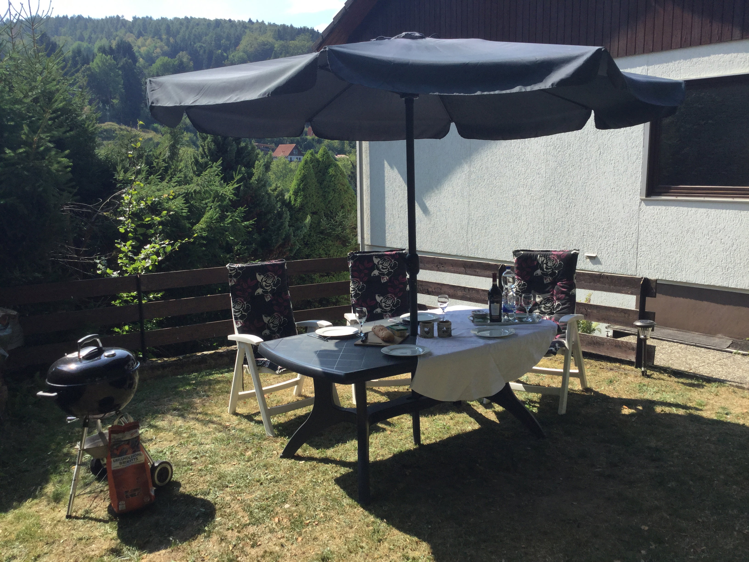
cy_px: 281
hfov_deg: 58.4
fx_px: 671
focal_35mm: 31
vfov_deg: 45.4
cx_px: 374
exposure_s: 1/791
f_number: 2.4
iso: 25
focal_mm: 3.3
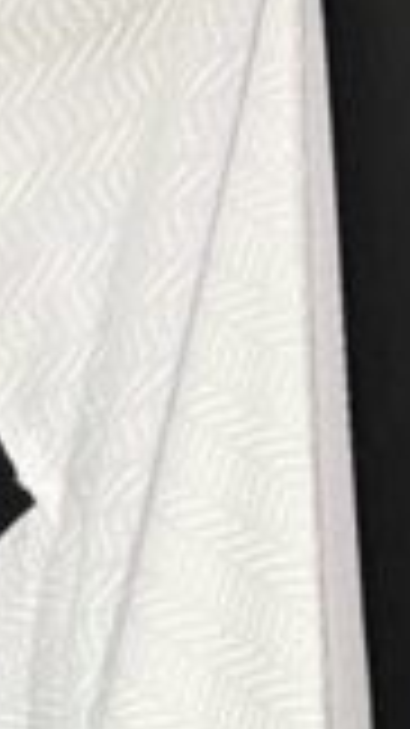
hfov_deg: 6.5
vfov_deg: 11.2
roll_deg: -1.5
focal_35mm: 179
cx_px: -505
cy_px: 1323
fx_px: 3463
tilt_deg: -7.1
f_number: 1.8
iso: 80
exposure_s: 1/60
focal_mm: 4.25
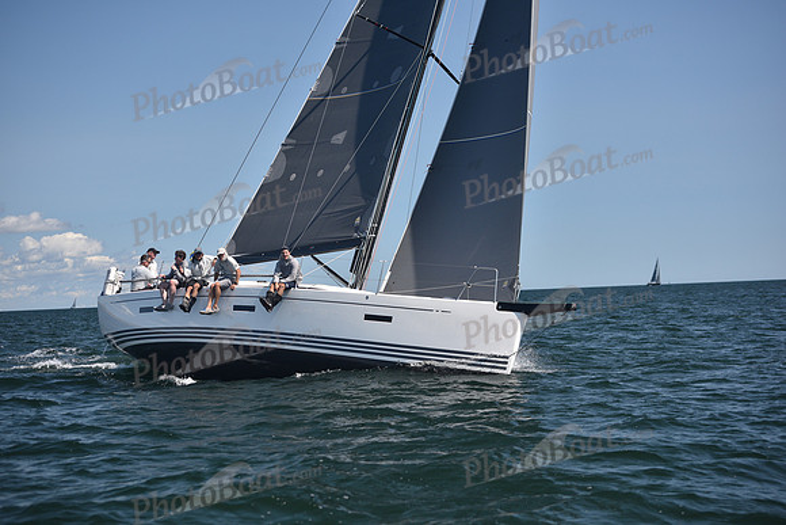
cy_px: 262
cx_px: 393
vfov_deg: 19.5
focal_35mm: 70
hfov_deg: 28.8
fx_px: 1529
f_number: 3.2
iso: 250
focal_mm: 70
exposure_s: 1/2000
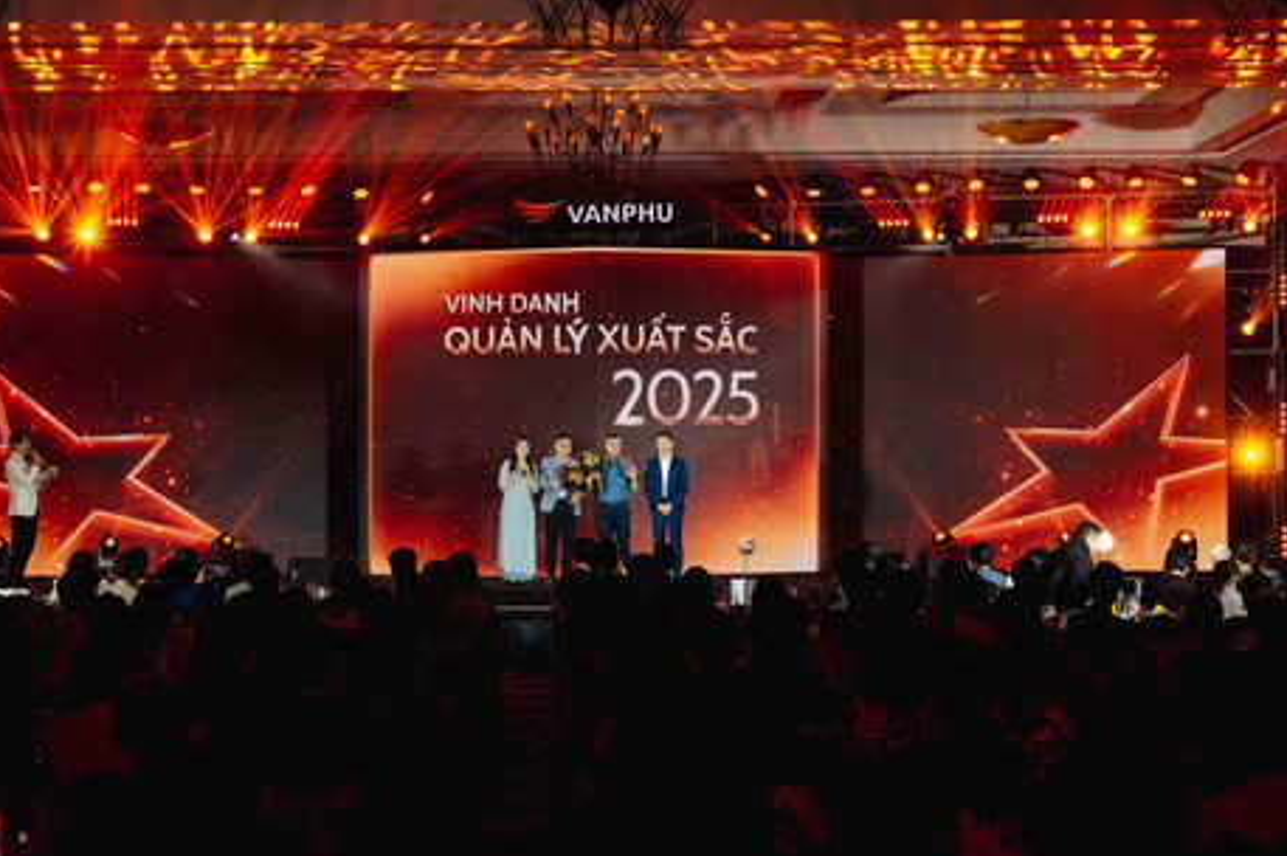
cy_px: 466
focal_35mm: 58
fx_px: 2072
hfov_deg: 34.5
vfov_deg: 23.3
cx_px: 600
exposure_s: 1/100
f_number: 5
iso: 1600
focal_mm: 53
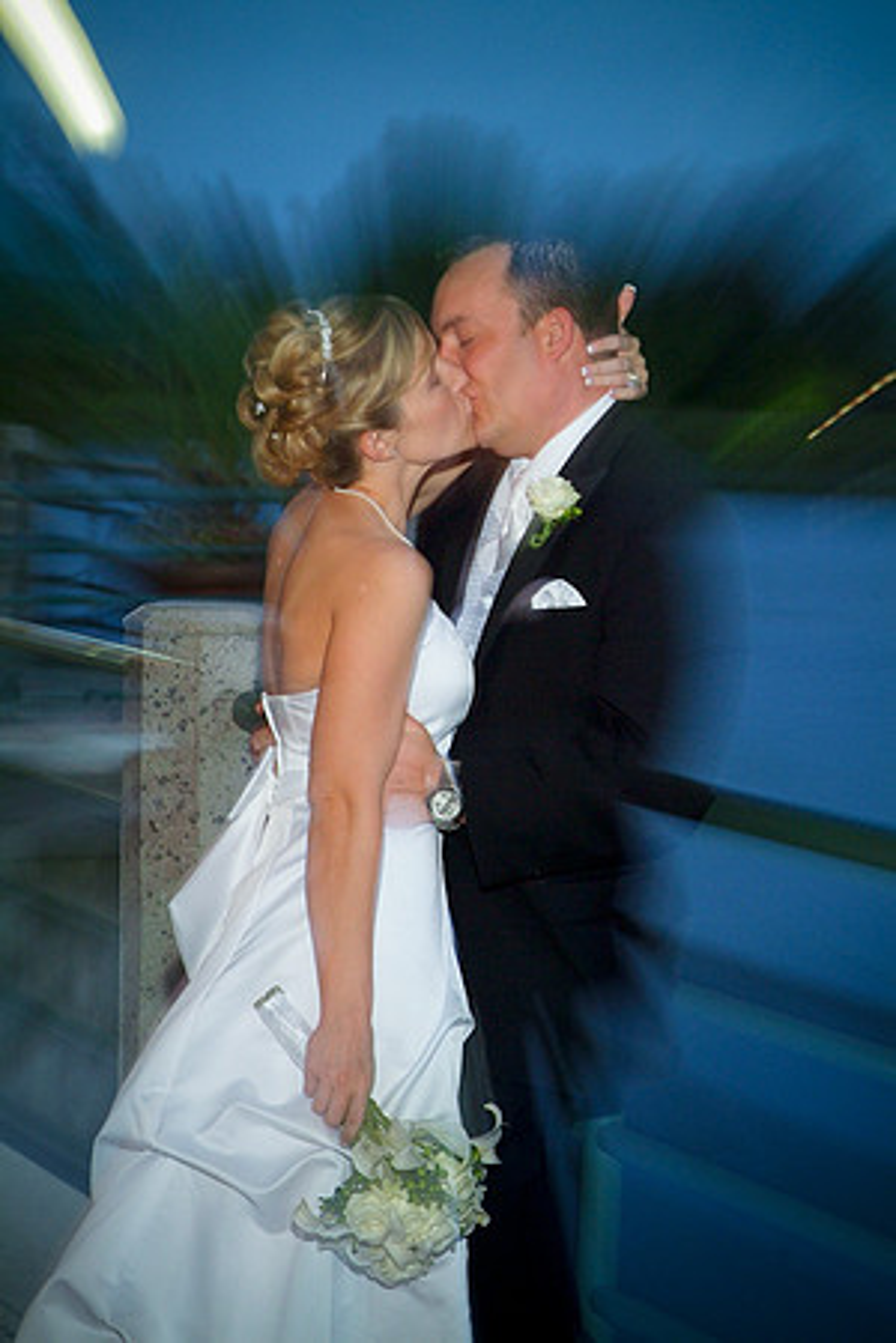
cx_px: 448
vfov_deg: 18.1
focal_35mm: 113
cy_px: 672
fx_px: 4218
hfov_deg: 12.1
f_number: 4.8
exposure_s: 1/10
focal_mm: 75
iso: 800
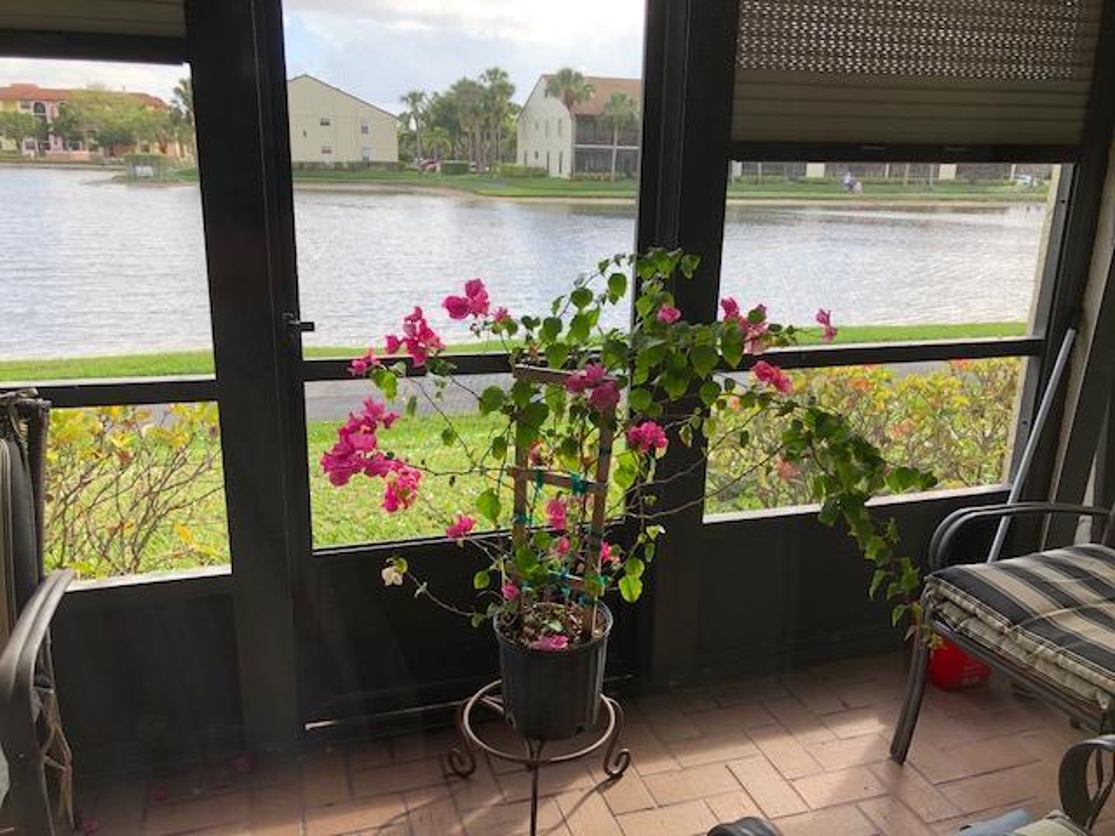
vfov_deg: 49.7
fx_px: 902
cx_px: 558
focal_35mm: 28
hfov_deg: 63.4
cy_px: 418
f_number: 1.8
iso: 20
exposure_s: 1/204
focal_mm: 3.99
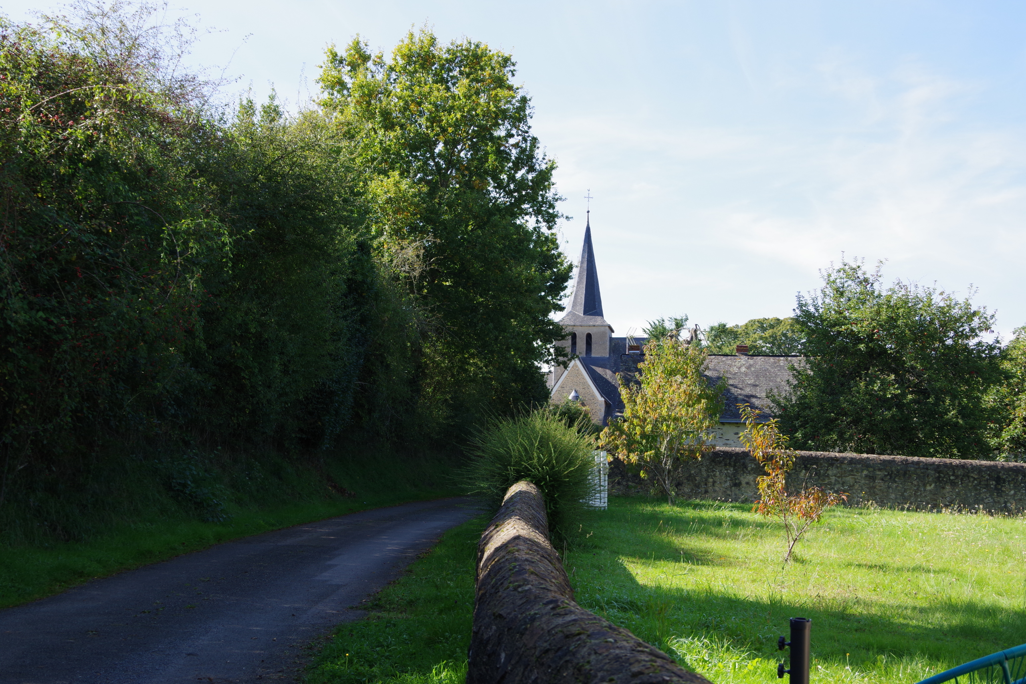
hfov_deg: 42.7
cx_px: 513
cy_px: 342
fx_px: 1311
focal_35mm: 46
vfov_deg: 29.2
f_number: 7.1
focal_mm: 31
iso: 200
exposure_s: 1/200
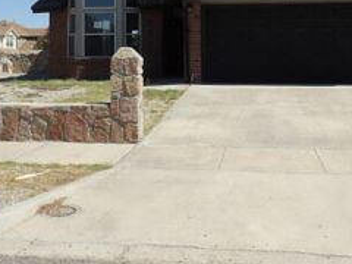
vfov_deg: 28.4
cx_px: 204
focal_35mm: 50
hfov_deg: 38.1
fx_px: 508
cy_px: 46
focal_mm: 4.3
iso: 100
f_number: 4.6
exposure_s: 1/723
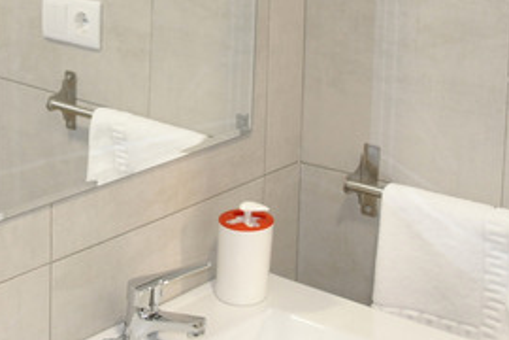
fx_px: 1131
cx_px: 23
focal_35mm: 80
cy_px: 74
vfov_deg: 16.9
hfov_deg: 24.4
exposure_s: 1/40
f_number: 3.5
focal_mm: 18
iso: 400
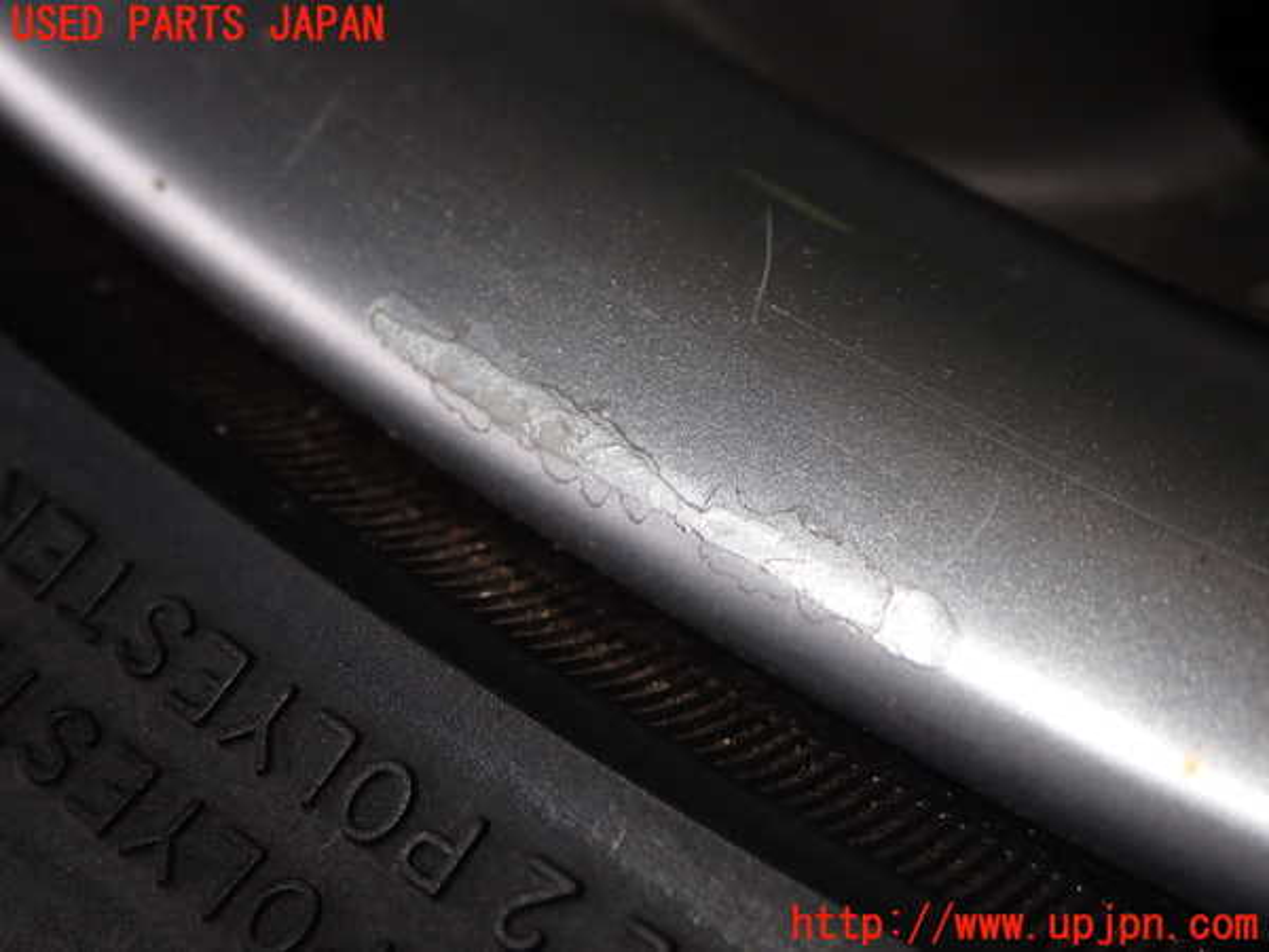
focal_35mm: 67
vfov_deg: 21.9
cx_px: 634
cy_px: 476
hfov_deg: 29.0
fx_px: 2456
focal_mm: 11.88
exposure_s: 1/60
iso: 200
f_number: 11
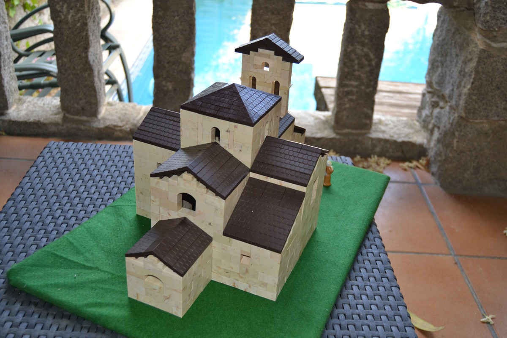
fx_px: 507
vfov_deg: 36.9
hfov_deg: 53.1
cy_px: 169
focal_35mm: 36
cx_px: 254
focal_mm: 24
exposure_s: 1/125
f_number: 4
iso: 320
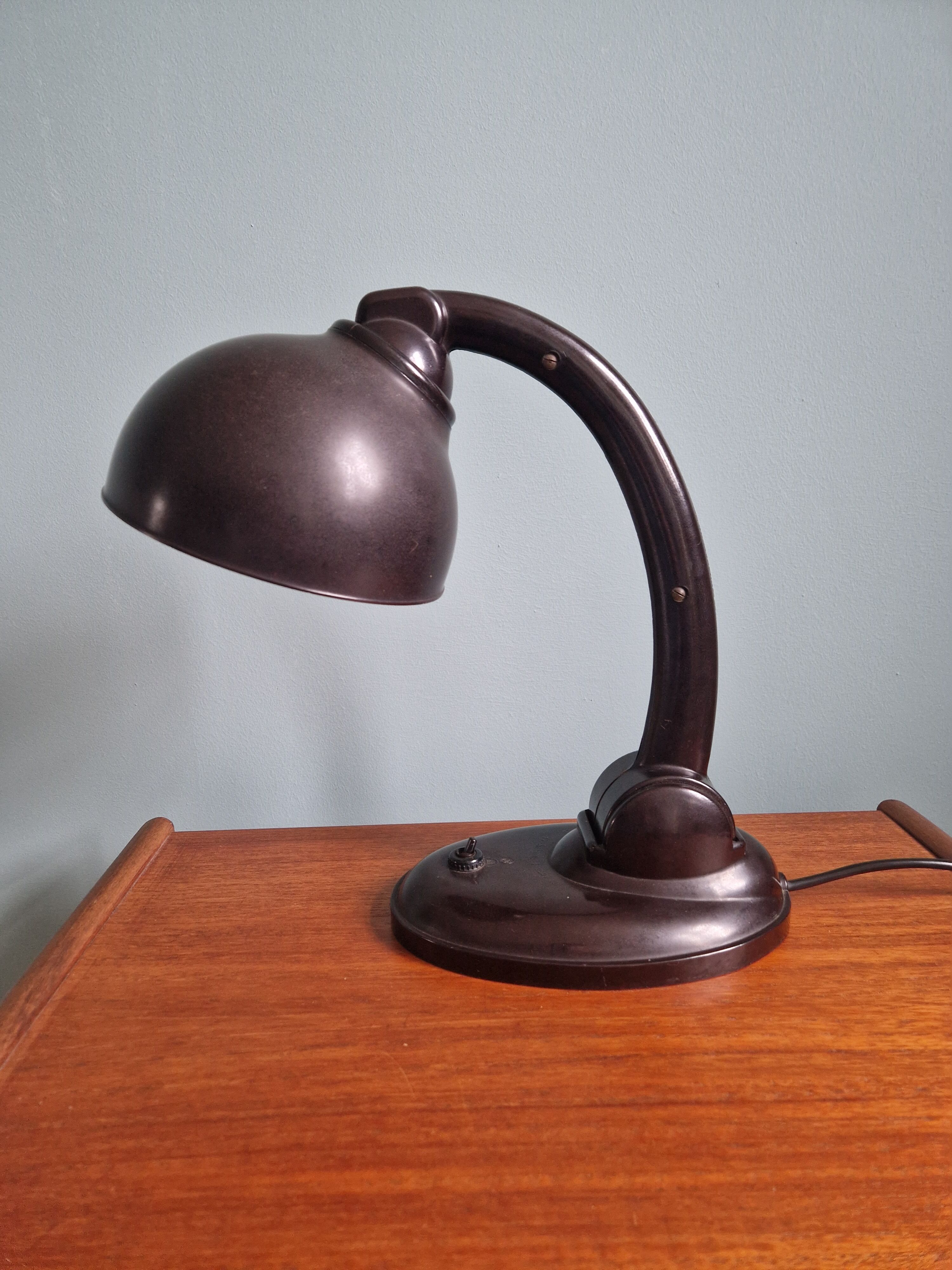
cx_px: 476
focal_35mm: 23
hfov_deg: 58.9
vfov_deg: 73.9
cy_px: 635
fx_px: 843
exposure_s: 1/33
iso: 640
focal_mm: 5.4
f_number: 1.8
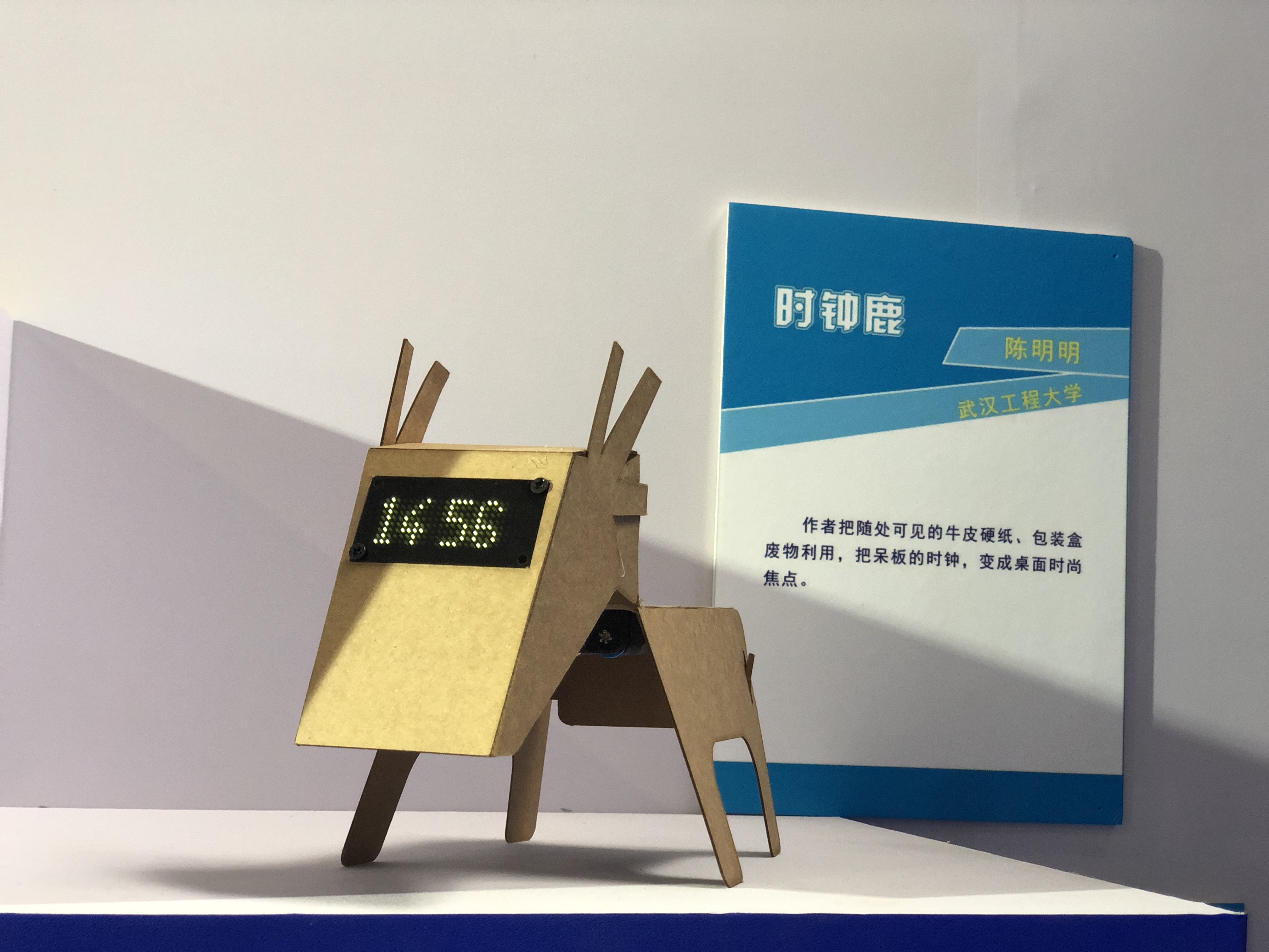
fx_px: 1906
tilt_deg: +5.8
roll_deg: -1.4
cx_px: 634
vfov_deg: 28.0
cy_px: 476
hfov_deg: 36.8
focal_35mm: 52
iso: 80
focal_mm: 6
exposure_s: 1/50
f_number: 2.4
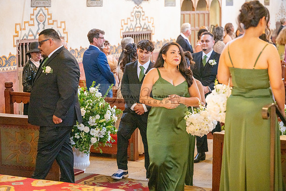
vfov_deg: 15.5
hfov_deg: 23.1
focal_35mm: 88
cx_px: 143
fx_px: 699
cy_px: 96
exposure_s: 1/320
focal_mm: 88
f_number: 3.2
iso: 1250
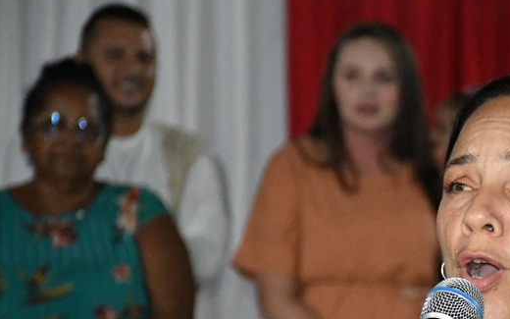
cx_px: 499
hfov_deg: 8.2
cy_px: 310
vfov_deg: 5.1
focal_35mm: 255
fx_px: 3544
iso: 10000
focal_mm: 85
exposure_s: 1/250
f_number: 5.3
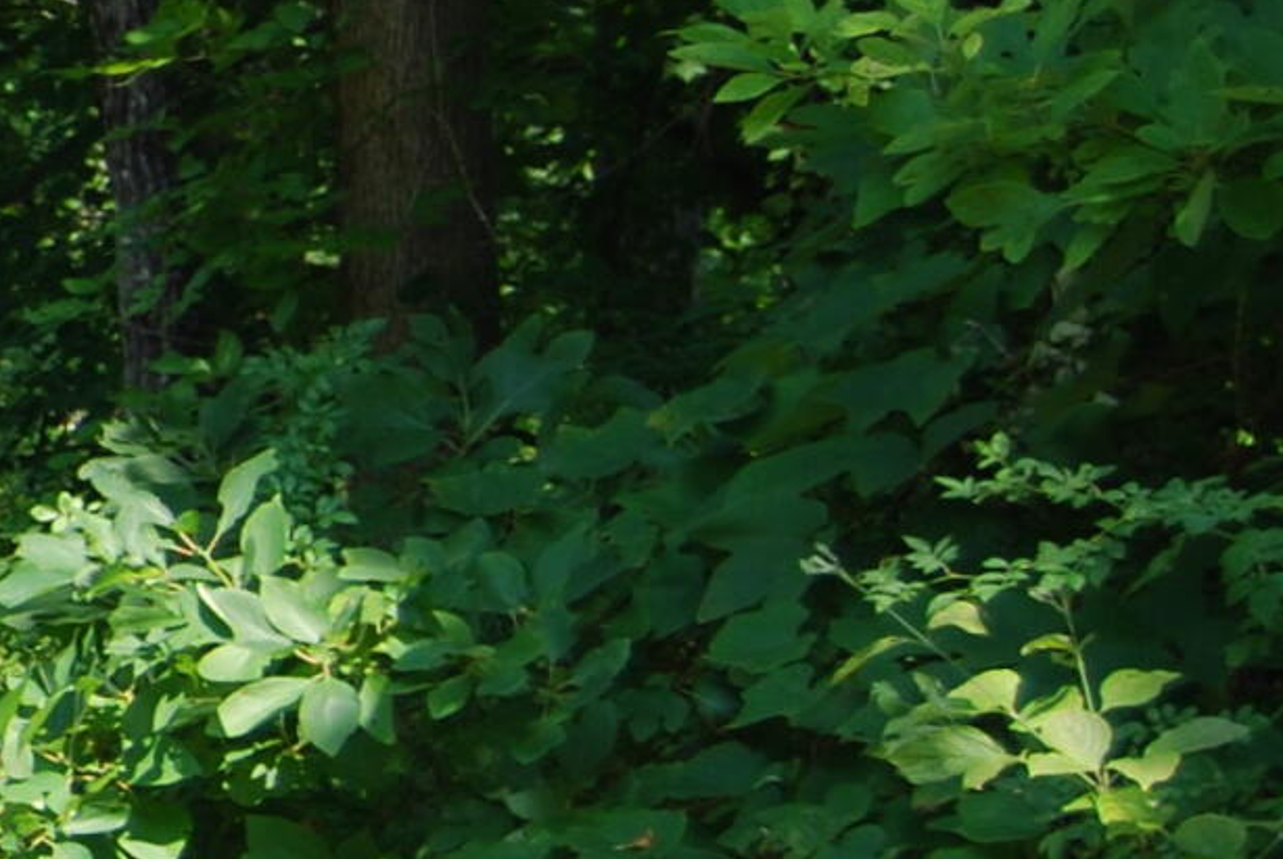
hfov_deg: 10.2
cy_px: -86
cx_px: -1766
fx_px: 6280
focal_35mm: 176
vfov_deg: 7.8
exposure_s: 1/200
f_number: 4
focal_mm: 24
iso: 100
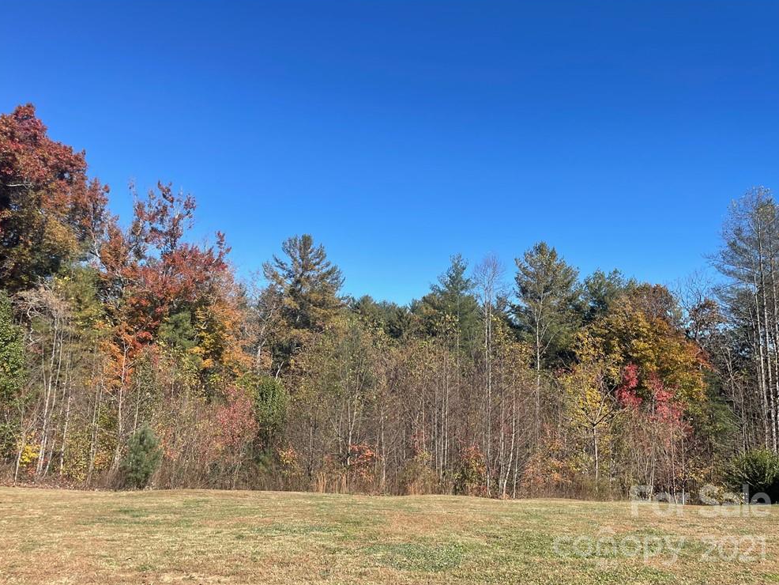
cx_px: 386
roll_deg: -1.6
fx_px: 608
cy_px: 296
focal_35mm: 27
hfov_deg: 65.3
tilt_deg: +8.7
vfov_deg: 51.4
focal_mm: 4.2
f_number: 1.6
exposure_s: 1/2506
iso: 32
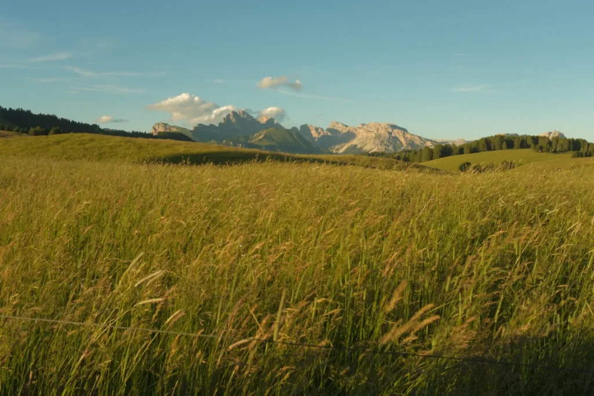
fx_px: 578
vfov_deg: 37.9
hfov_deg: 54.4
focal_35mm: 35
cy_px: 198
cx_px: 297
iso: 80
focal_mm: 23
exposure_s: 1/20
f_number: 16
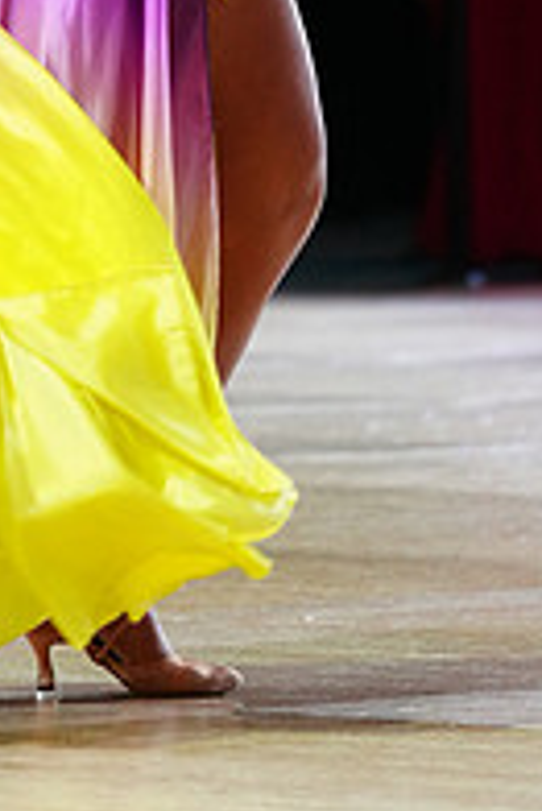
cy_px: -174
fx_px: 10054
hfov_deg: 3.1
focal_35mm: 446
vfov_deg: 4.6
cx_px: 2
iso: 2500
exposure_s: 1/320
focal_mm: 151
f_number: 4
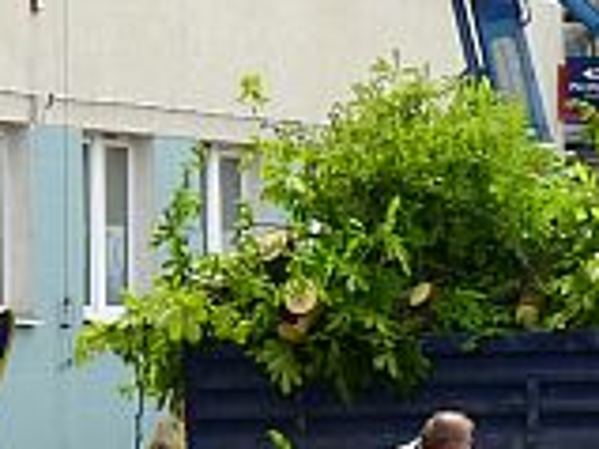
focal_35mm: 223
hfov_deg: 8.8
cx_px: -60
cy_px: 423
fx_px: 3856
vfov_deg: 6.6
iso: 80
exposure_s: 1/250
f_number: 5.6
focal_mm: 10.4
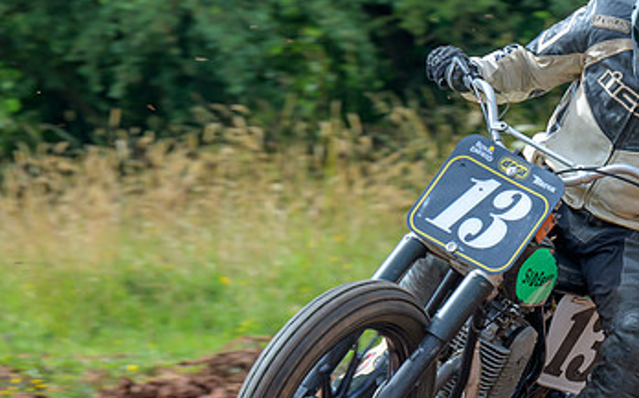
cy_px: 294
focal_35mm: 516
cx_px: 359
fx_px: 8980
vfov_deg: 2.5
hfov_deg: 4.1
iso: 220
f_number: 7.1
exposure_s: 1/320
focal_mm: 145
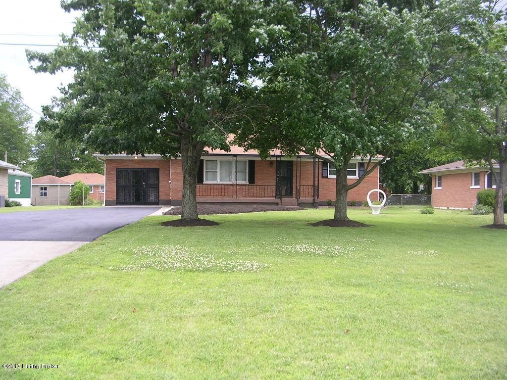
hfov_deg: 49.0
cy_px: 190
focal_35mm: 38
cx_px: 254
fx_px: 557
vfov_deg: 37.7
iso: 50
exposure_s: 1/60.2
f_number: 2.8
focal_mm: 5.8
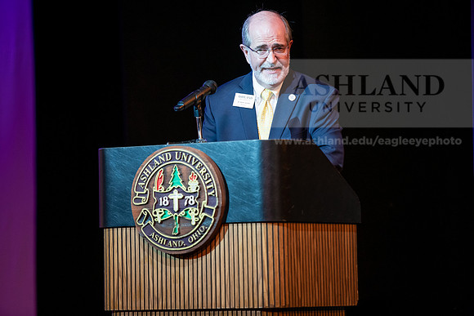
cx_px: 237
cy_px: 158
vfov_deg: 7.2
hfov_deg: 10.8
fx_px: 2502
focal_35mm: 190
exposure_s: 1/200
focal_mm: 190
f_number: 3.2
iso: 1600
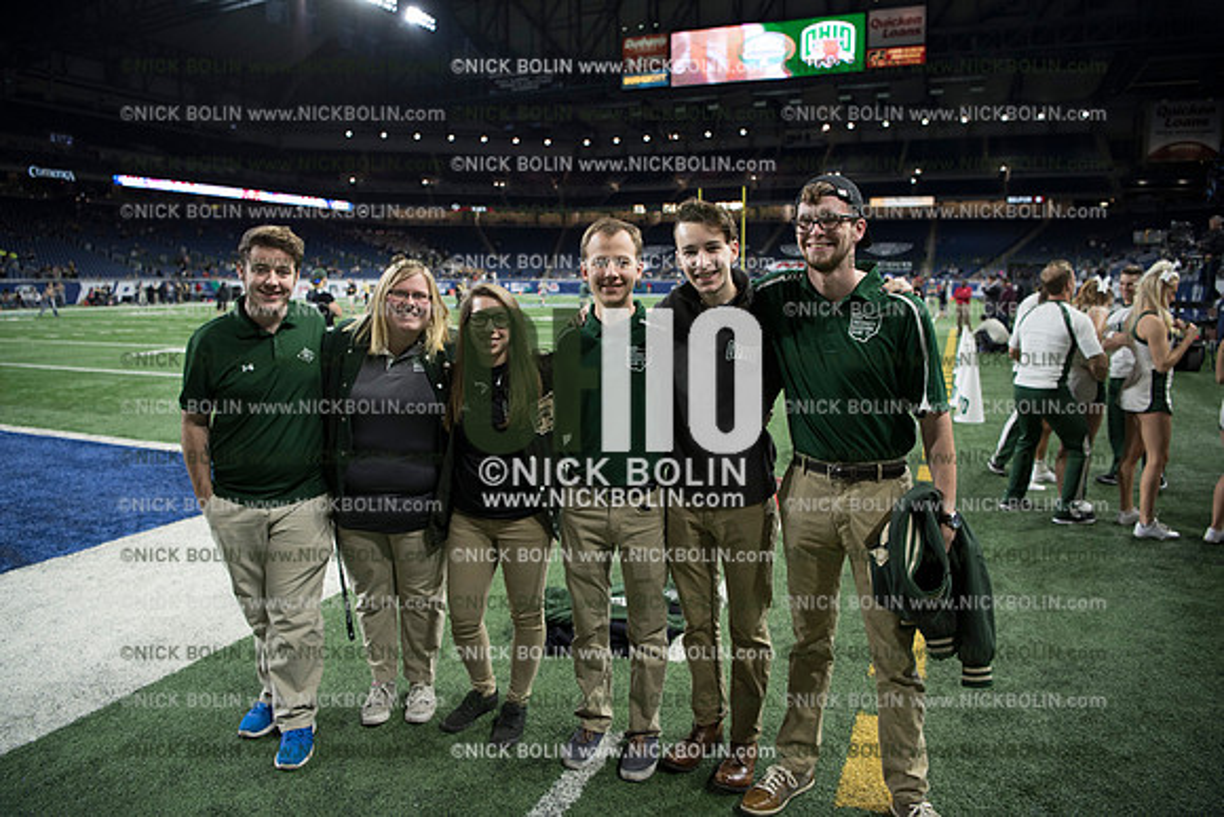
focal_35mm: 24
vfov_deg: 53.2
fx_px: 816
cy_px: 408
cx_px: 612
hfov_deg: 73.7
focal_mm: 24
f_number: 2.8
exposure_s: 1/800
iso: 1250
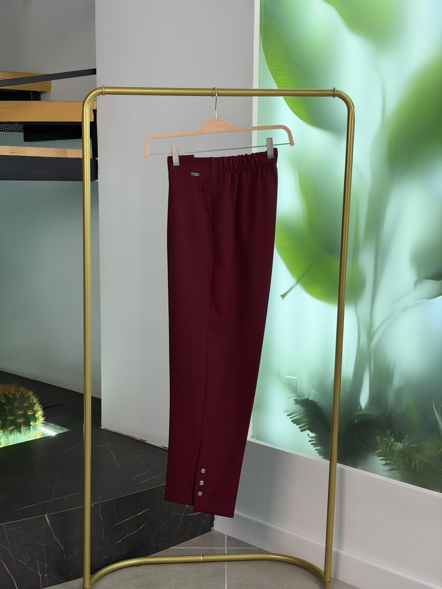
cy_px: 294
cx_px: 221
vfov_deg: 39.7
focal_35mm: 48
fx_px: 817
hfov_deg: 30.3
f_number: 1.78
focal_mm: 6.76
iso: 64
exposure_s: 1/200
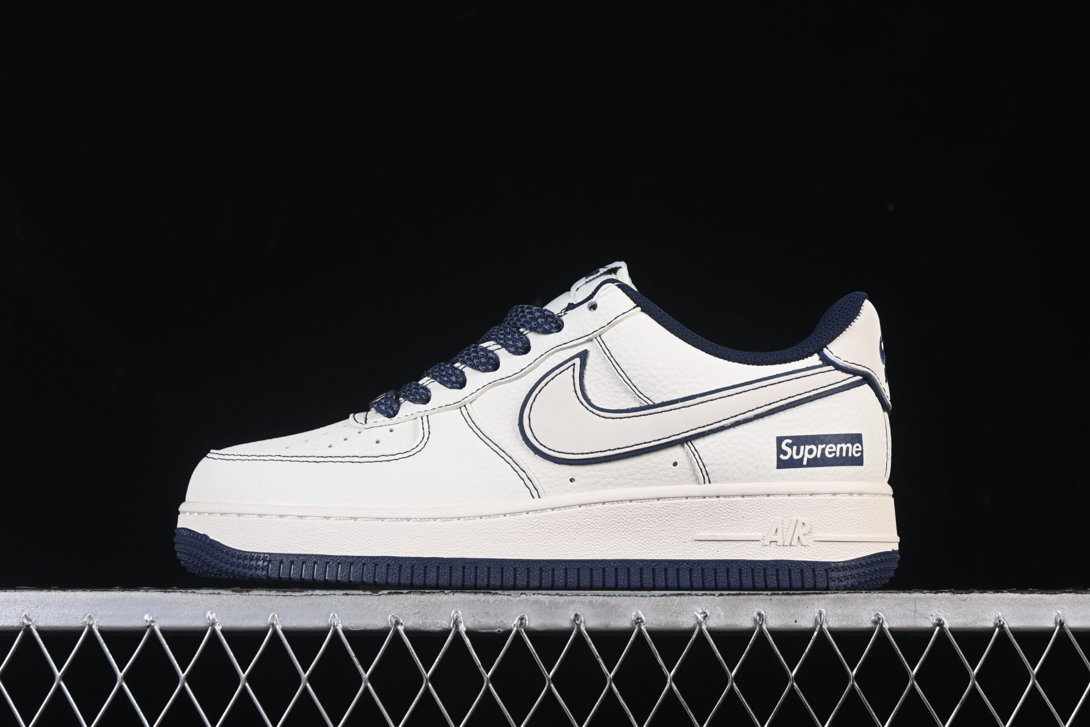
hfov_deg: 27.0
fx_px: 2271
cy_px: 364
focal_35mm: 75
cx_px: 545
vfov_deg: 18.2
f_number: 8
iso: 160
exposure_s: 1/80
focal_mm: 50
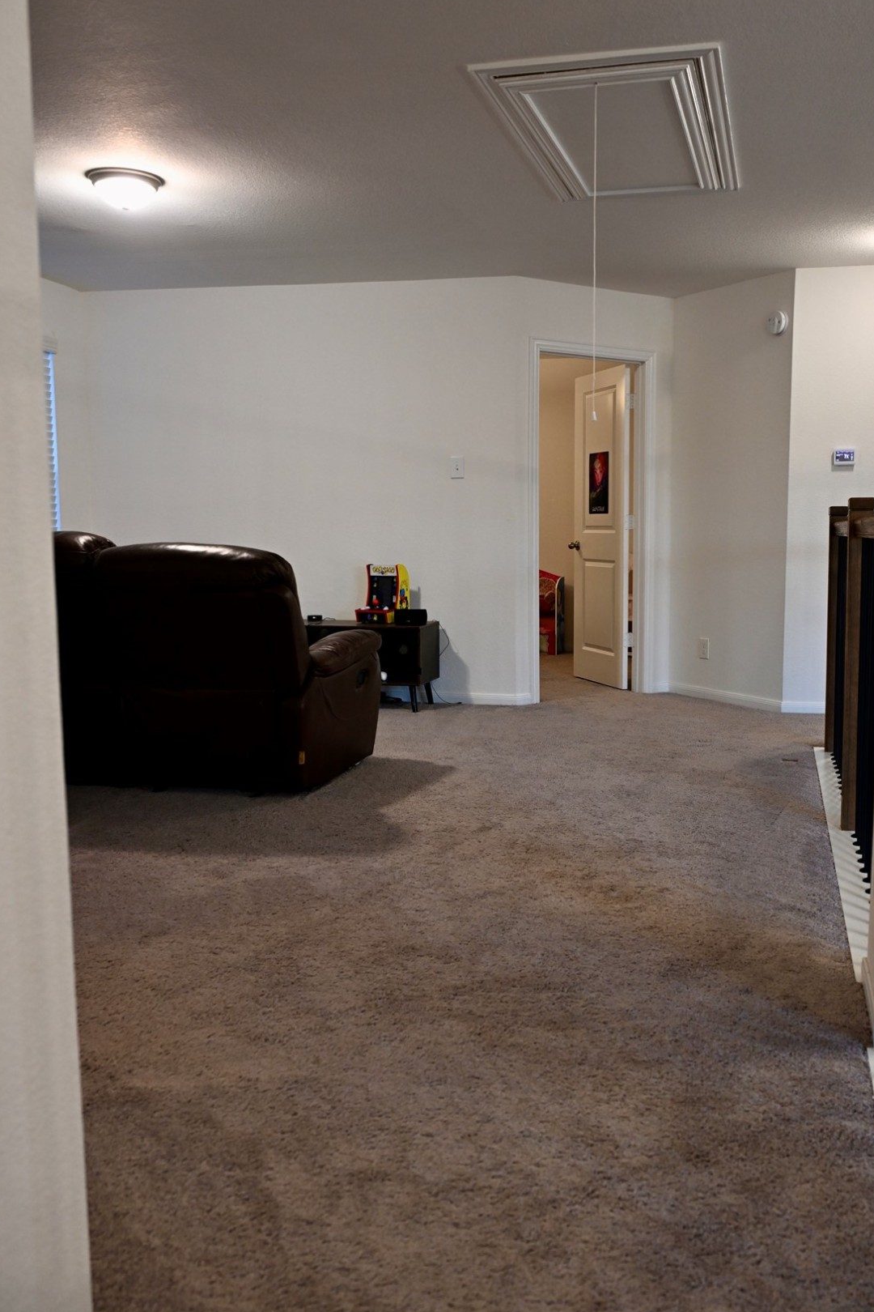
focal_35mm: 32
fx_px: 1165
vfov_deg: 58.7
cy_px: 674
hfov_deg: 40.8
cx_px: 549
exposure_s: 1/25
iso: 720
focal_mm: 24
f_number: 4
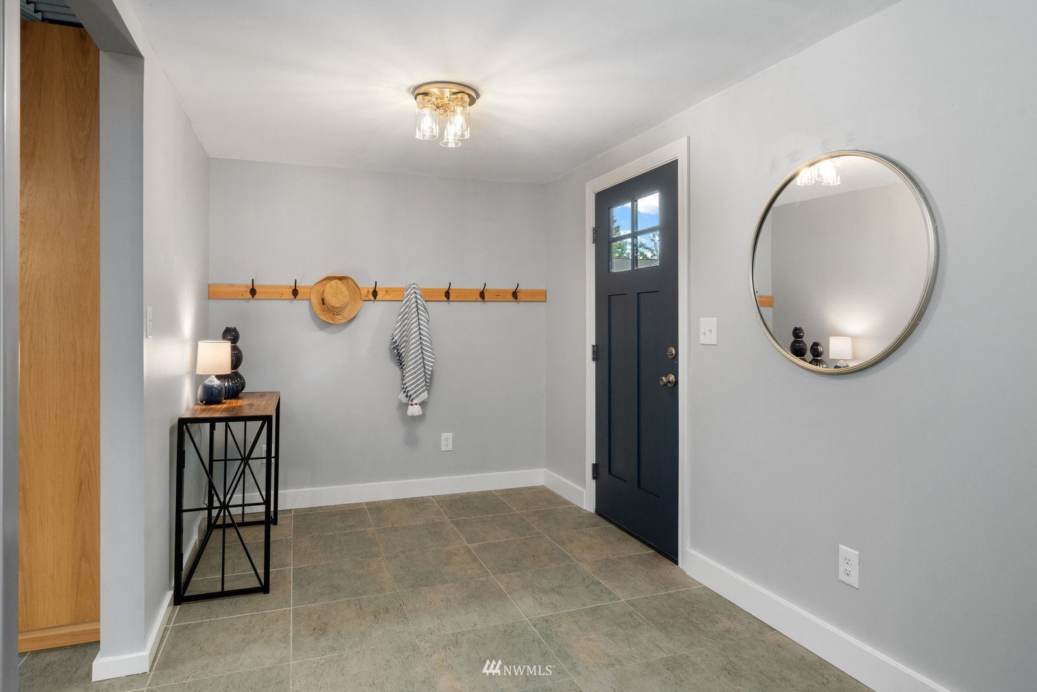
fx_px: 576
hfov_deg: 84.0
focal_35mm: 20
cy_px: 346
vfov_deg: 61.9
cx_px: 518
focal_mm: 20
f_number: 7.1
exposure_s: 1/1.67
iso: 1250
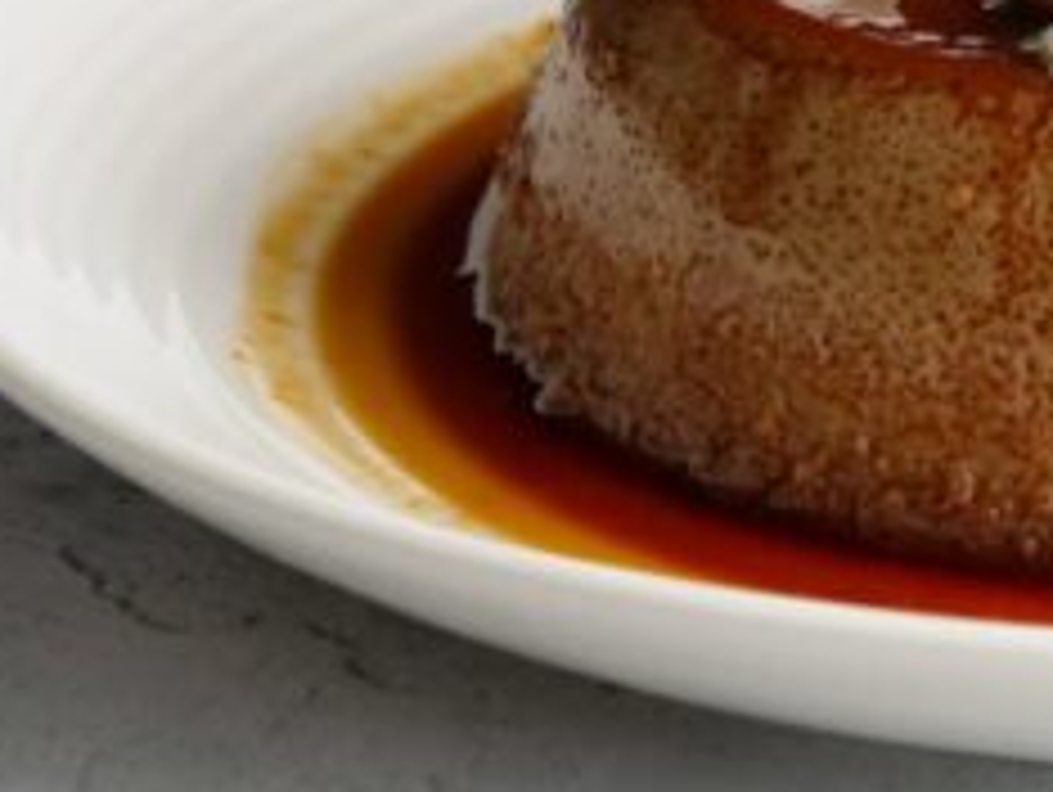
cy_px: -176
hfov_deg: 7.2
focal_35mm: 273
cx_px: 1408
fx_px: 8313
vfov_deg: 5.4
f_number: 8
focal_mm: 50
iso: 2000
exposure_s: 1/125
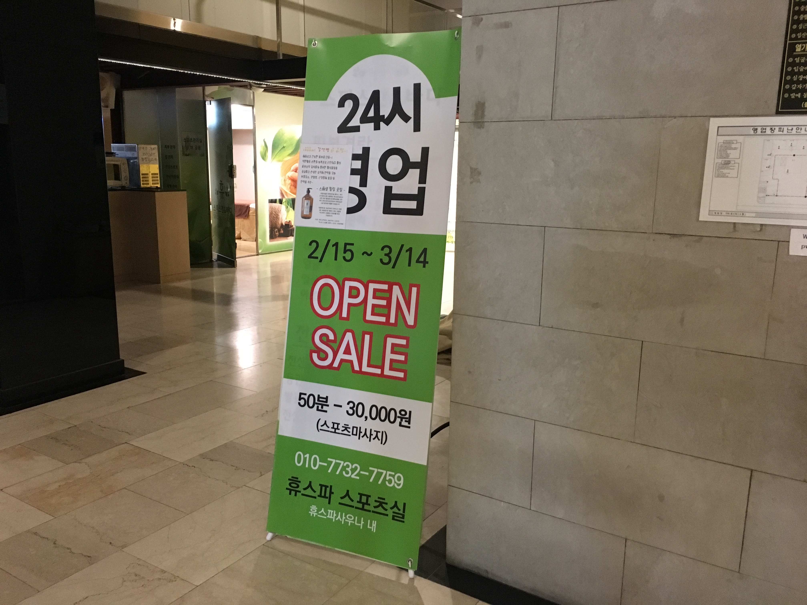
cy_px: 302
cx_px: 404
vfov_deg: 48.2
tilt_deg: -9.4
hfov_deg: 61.7
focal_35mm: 29
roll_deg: -1.3
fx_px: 676
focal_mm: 4.15
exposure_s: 1/15
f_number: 2.2
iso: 250
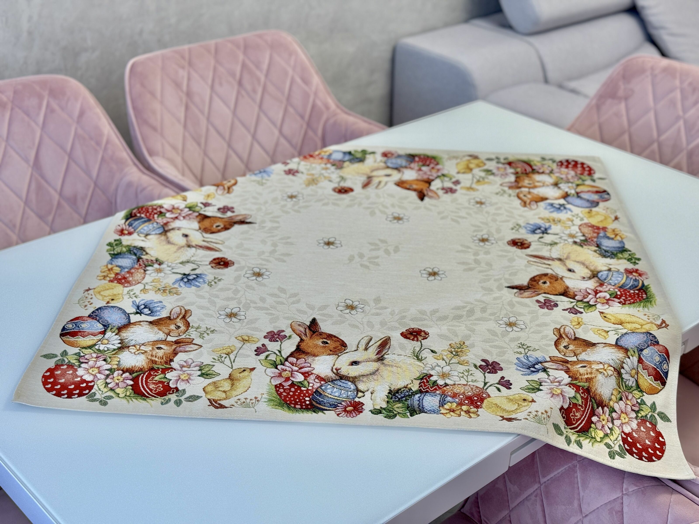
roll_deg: -2.4
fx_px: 969
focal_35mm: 48
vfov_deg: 30.3
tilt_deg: -28.6
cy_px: 262
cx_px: 350
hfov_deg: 39.7
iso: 50
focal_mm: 6.86
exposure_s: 1/100
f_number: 1.78
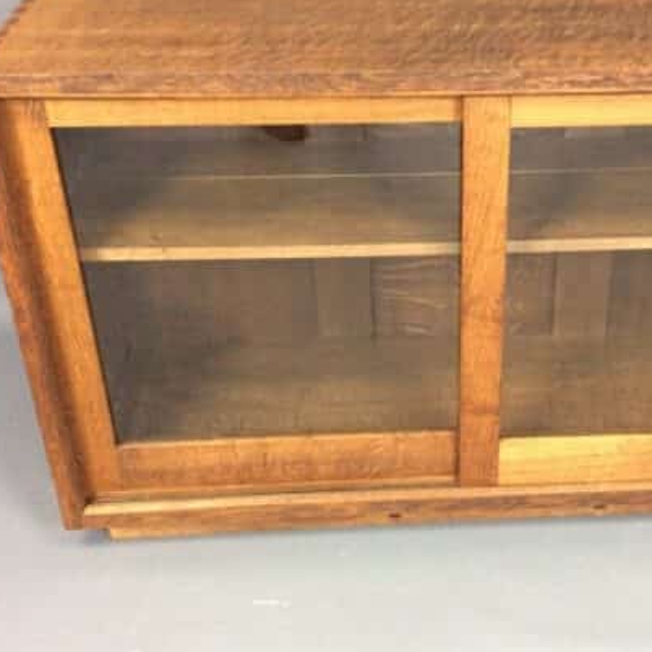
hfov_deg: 31.2
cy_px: 320
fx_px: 1151
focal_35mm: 54
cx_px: 474
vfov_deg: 31.6
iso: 160
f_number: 2.4
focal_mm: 3.3
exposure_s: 1/25
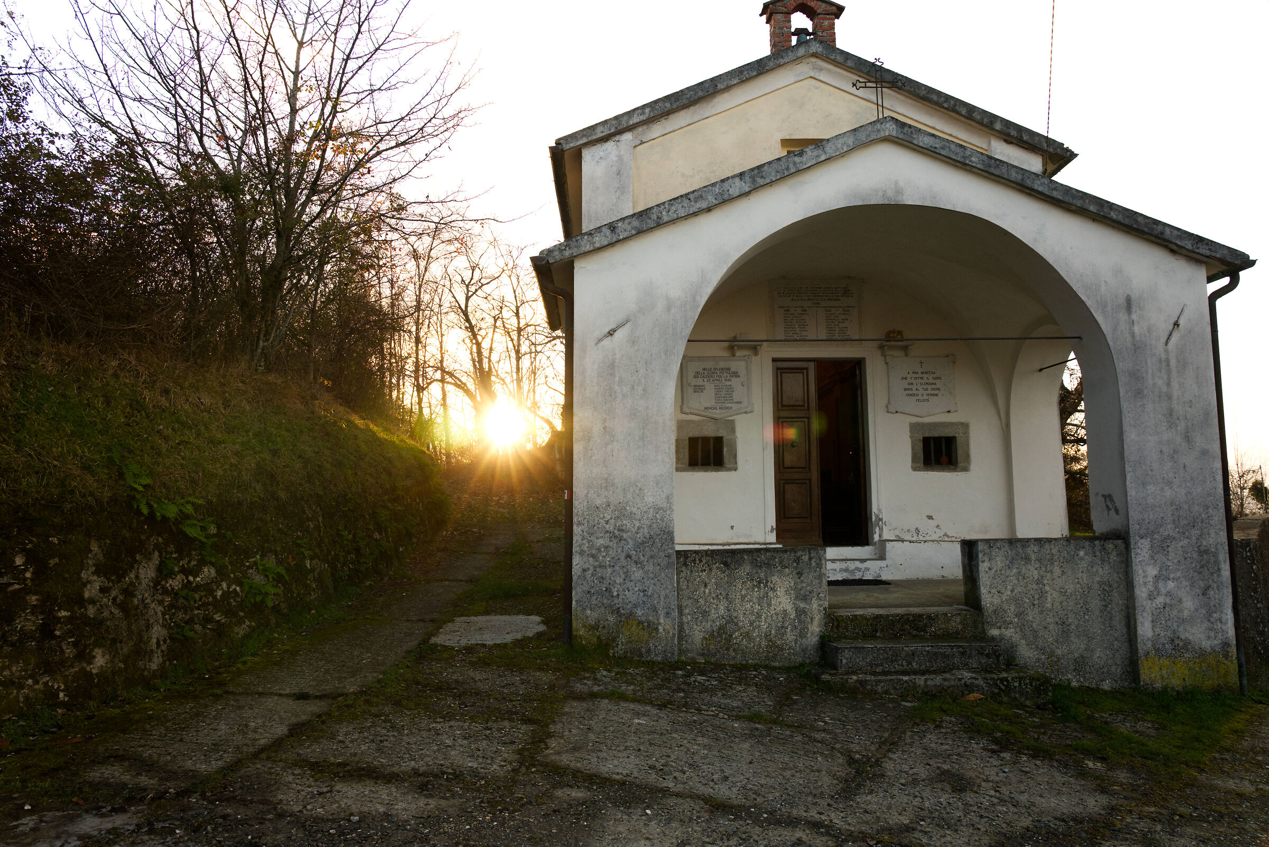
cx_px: 634
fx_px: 846
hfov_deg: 73.7
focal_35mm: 24
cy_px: 424
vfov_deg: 53.2
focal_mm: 24
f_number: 7.1
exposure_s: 1/50
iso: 1000
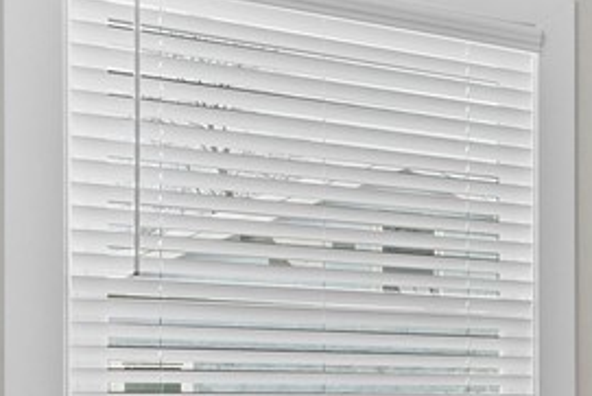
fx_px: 1119
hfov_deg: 19.7
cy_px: 420
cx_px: 1126
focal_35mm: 68
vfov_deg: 19.3
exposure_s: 1/20
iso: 1000
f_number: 7.1
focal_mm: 17
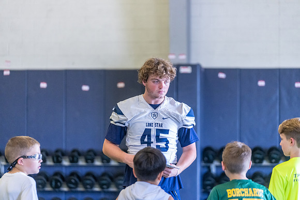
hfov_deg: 16.0
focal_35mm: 128
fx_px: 1067
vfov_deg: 10.7
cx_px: 150
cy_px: 100
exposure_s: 1/500
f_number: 2.8
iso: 5000
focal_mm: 128
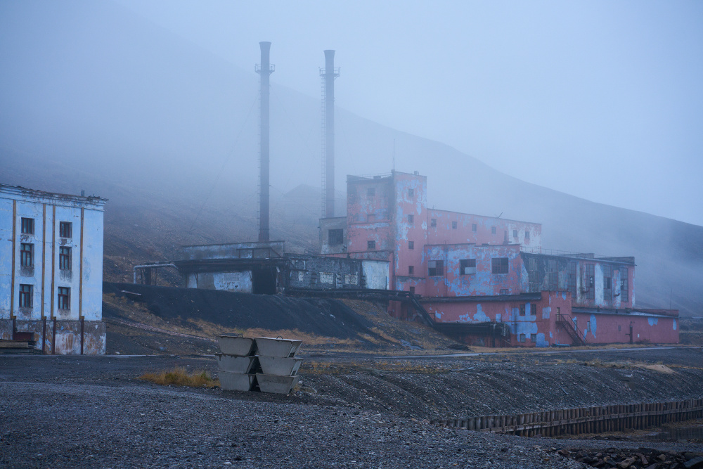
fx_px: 1660
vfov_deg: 16.1
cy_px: 234
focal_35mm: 85
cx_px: 352
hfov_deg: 23.9
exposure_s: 1/100
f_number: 4
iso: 800
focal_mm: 85
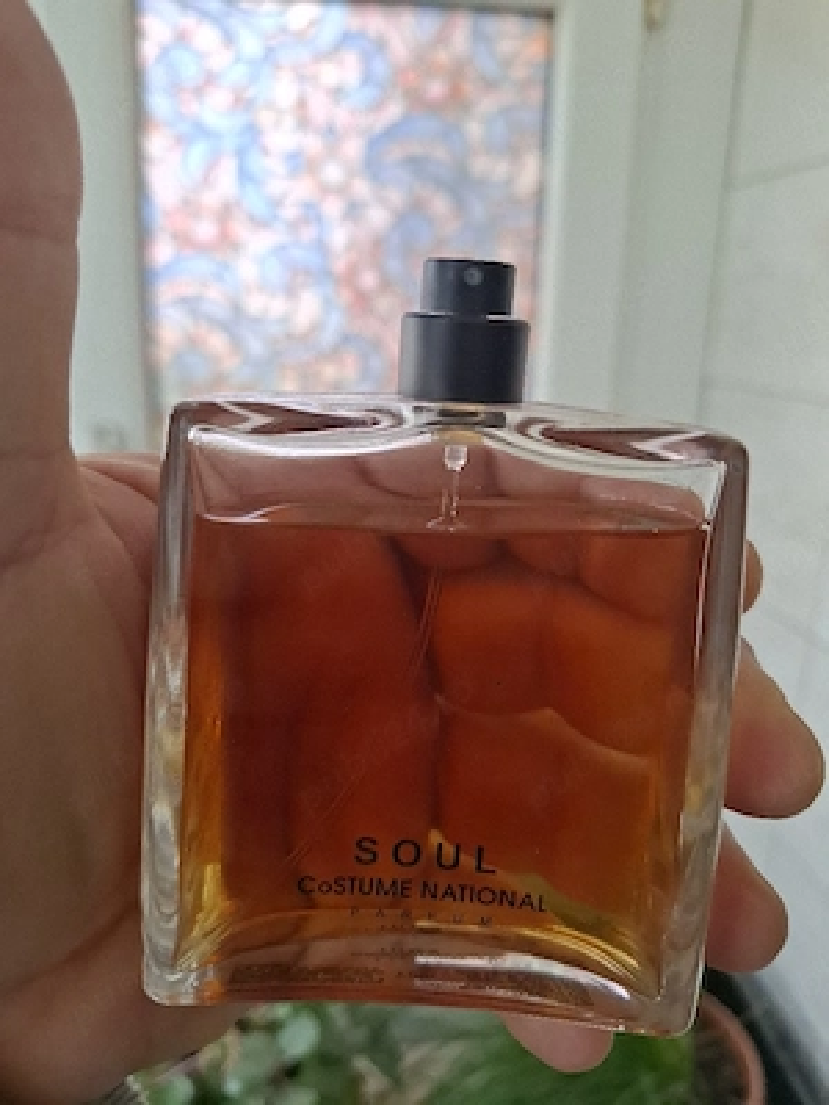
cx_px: 414
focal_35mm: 23
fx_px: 734
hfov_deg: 58.9
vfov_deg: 73.9
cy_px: 552
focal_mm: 5.54
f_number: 1.8
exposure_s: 1/312
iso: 50
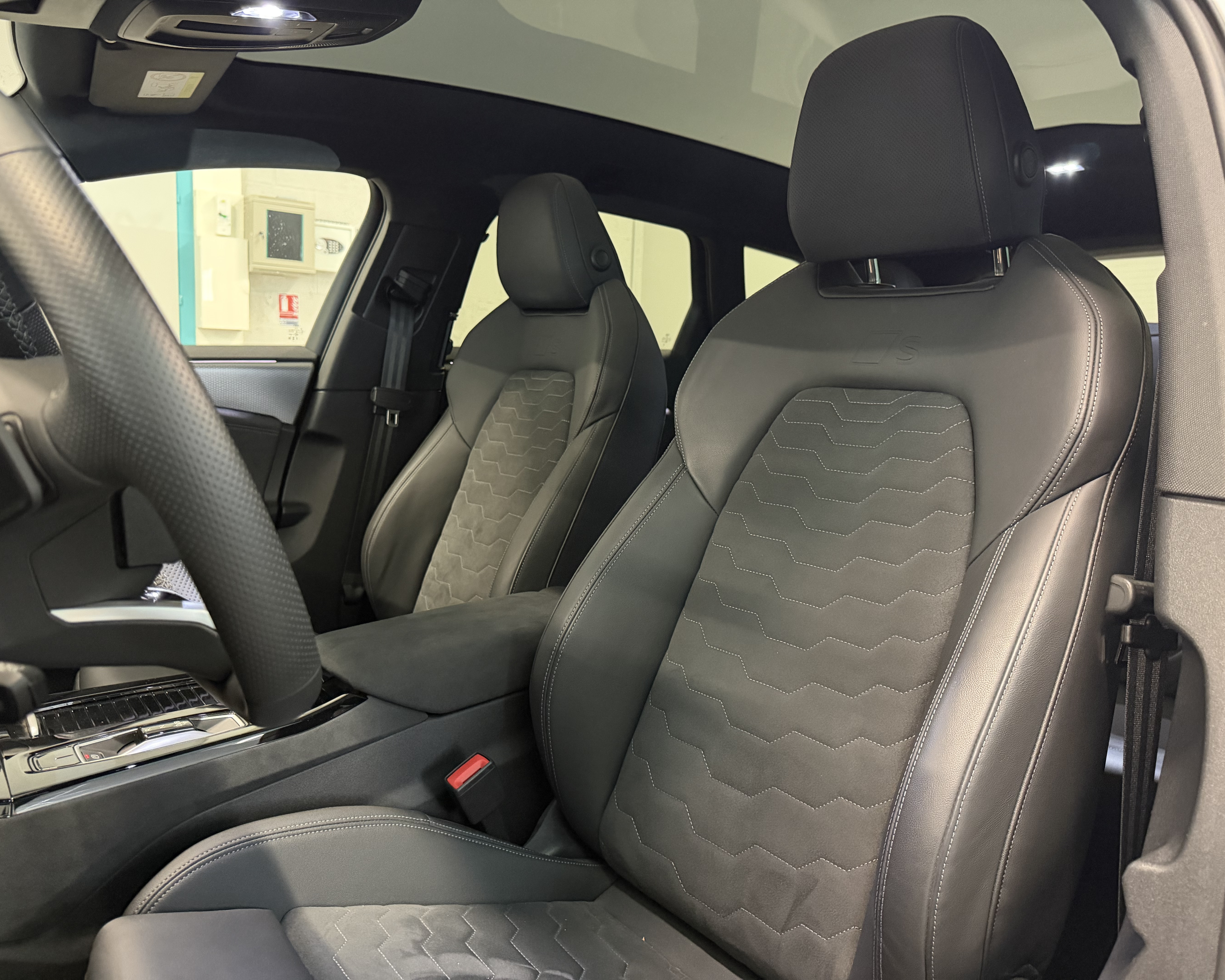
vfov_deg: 56.8
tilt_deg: -6.8
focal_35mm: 25
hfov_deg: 68.1
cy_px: 490
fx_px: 906
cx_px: 629
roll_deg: -2.2
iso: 800
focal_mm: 6.76
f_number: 1.78
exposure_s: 1/33
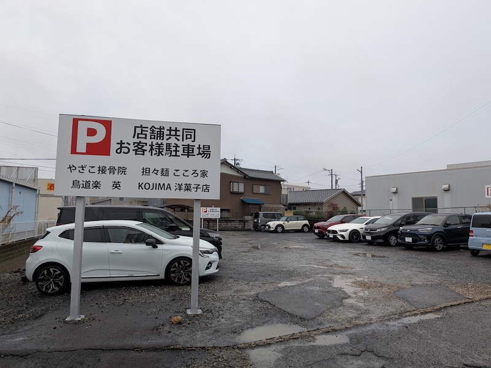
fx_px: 340
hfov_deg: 71.6
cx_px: 246
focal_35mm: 24
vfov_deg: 56.8
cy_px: 184
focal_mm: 4.53
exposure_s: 1/557
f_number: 1.7
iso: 38
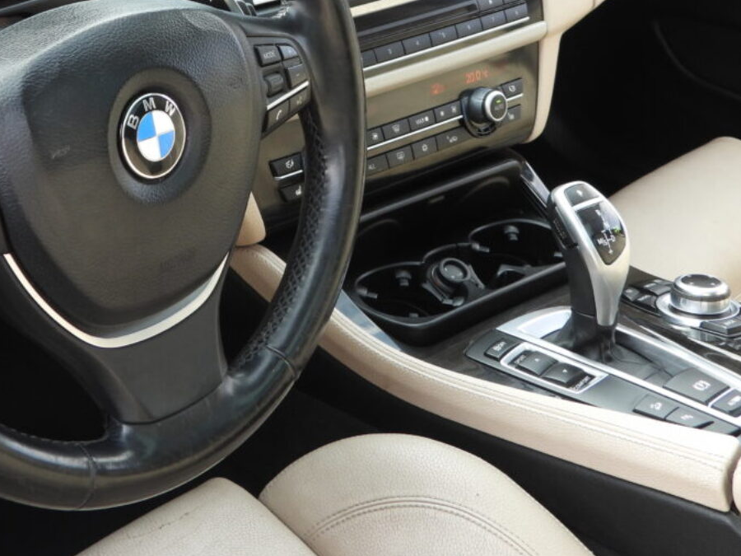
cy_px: 86
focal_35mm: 73
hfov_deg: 26.3
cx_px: 167
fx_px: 1563
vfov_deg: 19.9
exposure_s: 1/80
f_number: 3.2
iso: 100
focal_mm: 7.4
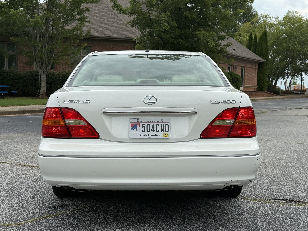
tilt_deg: -2.4
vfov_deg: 30.3
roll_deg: -1.2
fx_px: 427
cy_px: 116
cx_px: 154
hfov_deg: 39.7
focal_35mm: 48
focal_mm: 6.76
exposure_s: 1/5587
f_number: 1.78
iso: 80
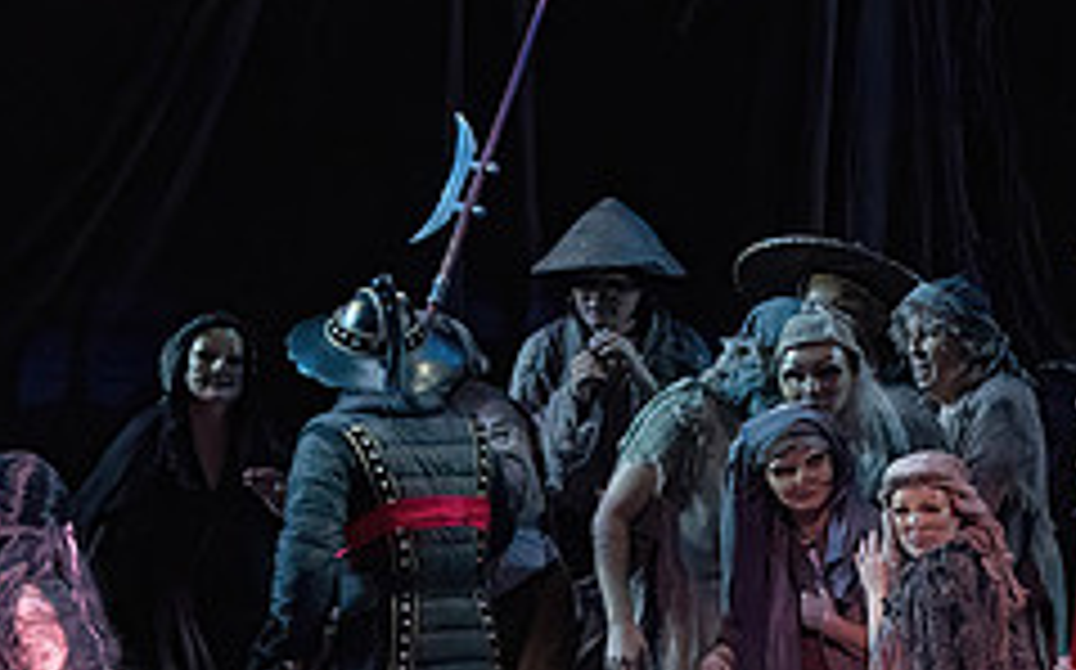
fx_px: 12396
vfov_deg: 3.1
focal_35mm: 423
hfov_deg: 5.0
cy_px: 713
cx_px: 738
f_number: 9
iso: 20000
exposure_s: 1/320
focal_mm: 171
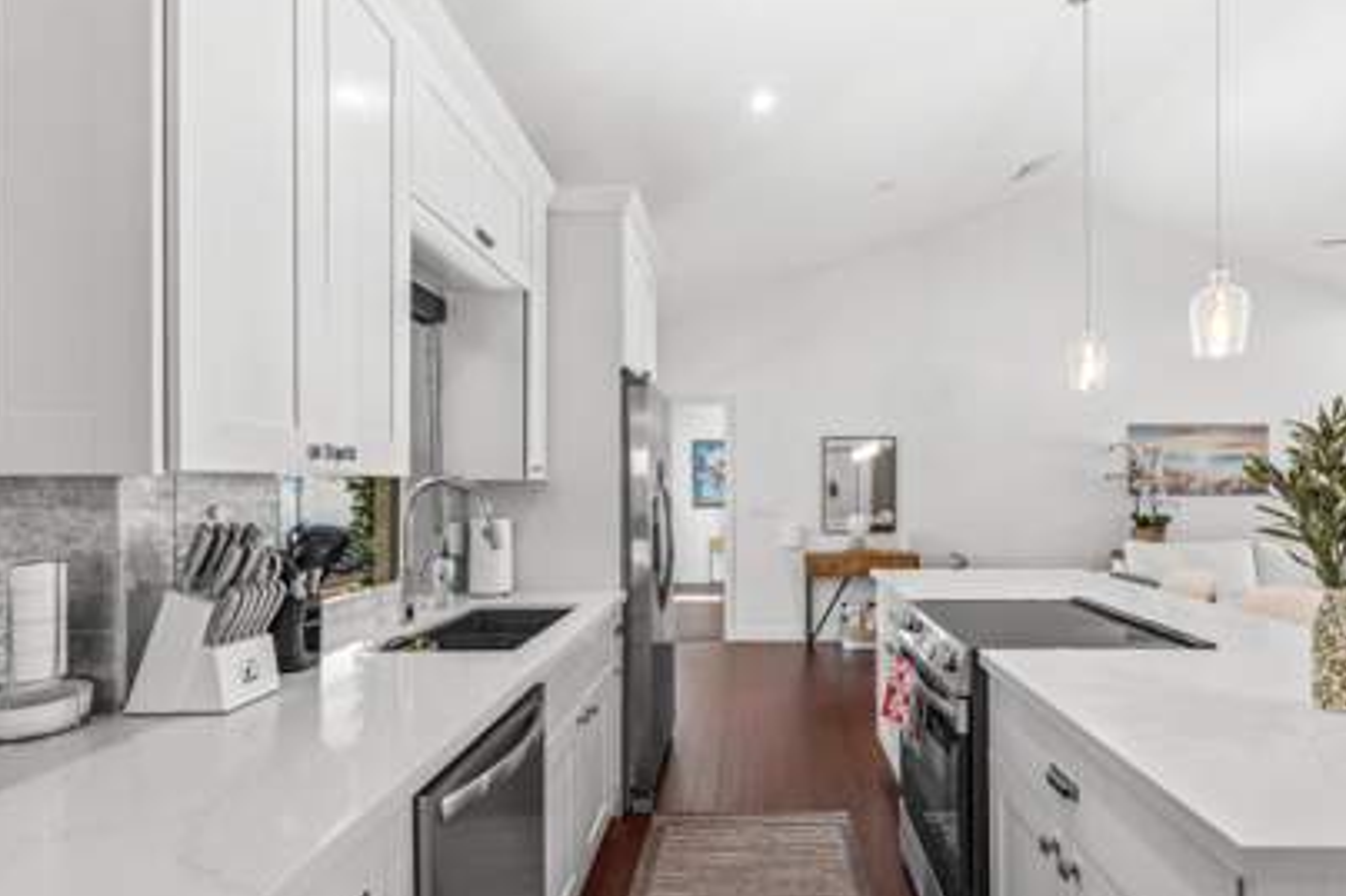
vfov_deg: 64.3
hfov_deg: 86.4
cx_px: 763
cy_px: 496
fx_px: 710
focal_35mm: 19
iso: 320
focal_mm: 16
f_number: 8
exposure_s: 1/2
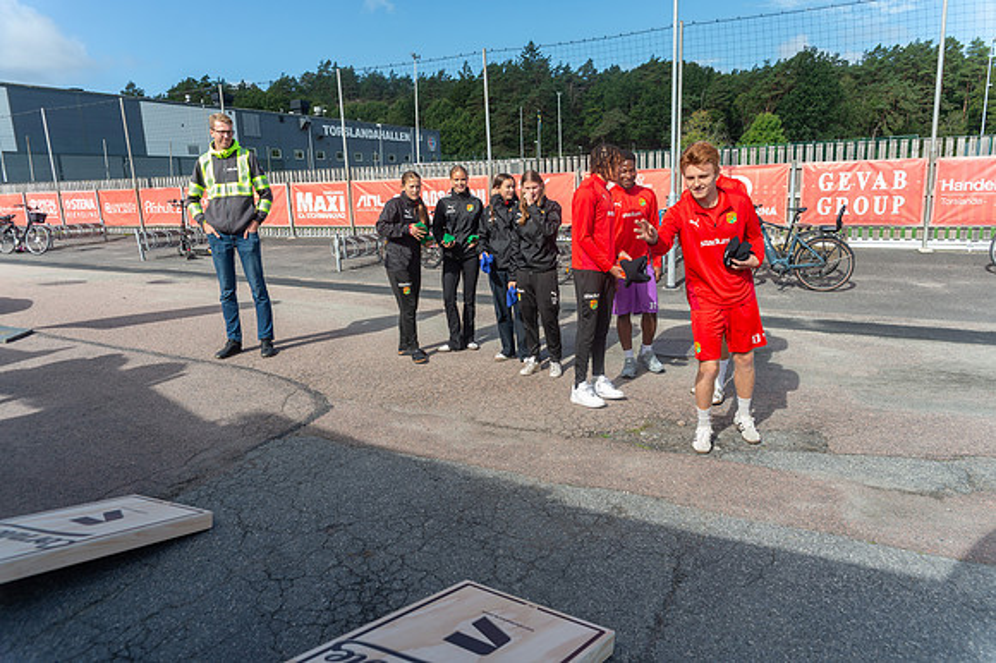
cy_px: 332
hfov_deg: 73.8
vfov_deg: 53.1
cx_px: 498
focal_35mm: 24
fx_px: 664
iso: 100
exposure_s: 1/320
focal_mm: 24
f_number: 4
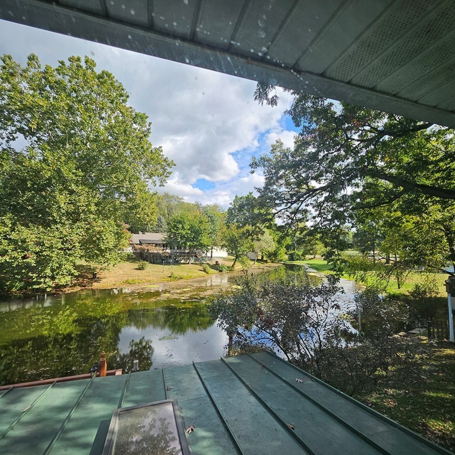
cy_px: 236
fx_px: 238
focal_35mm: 16
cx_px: 243
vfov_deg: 87.4
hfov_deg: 87.3
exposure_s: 1/493
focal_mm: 1.74
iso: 32
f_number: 2.2
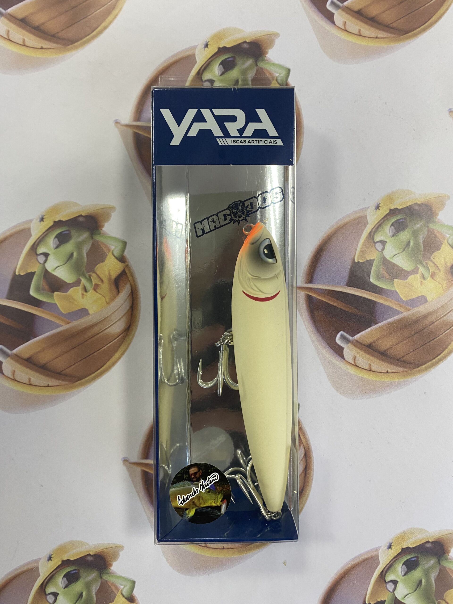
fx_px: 454
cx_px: 226
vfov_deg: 67.3
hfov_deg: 53.1
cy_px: 302
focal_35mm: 26
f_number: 1.8
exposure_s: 1/60
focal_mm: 4.25
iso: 80
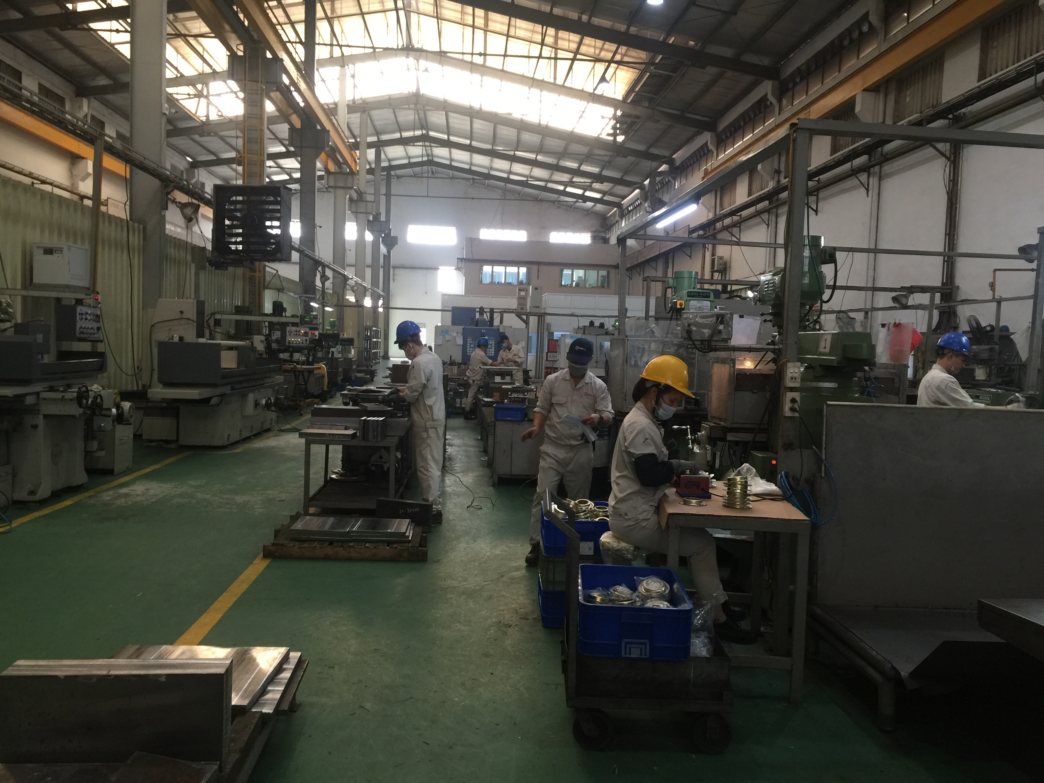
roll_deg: -2.9
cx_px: 522
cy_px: 392
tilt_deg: -2.3
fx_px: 875
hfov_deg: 61.7
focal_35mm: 29
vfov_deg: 48.2
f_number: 2.2
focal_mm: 4.15
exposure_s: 1/17
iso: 50
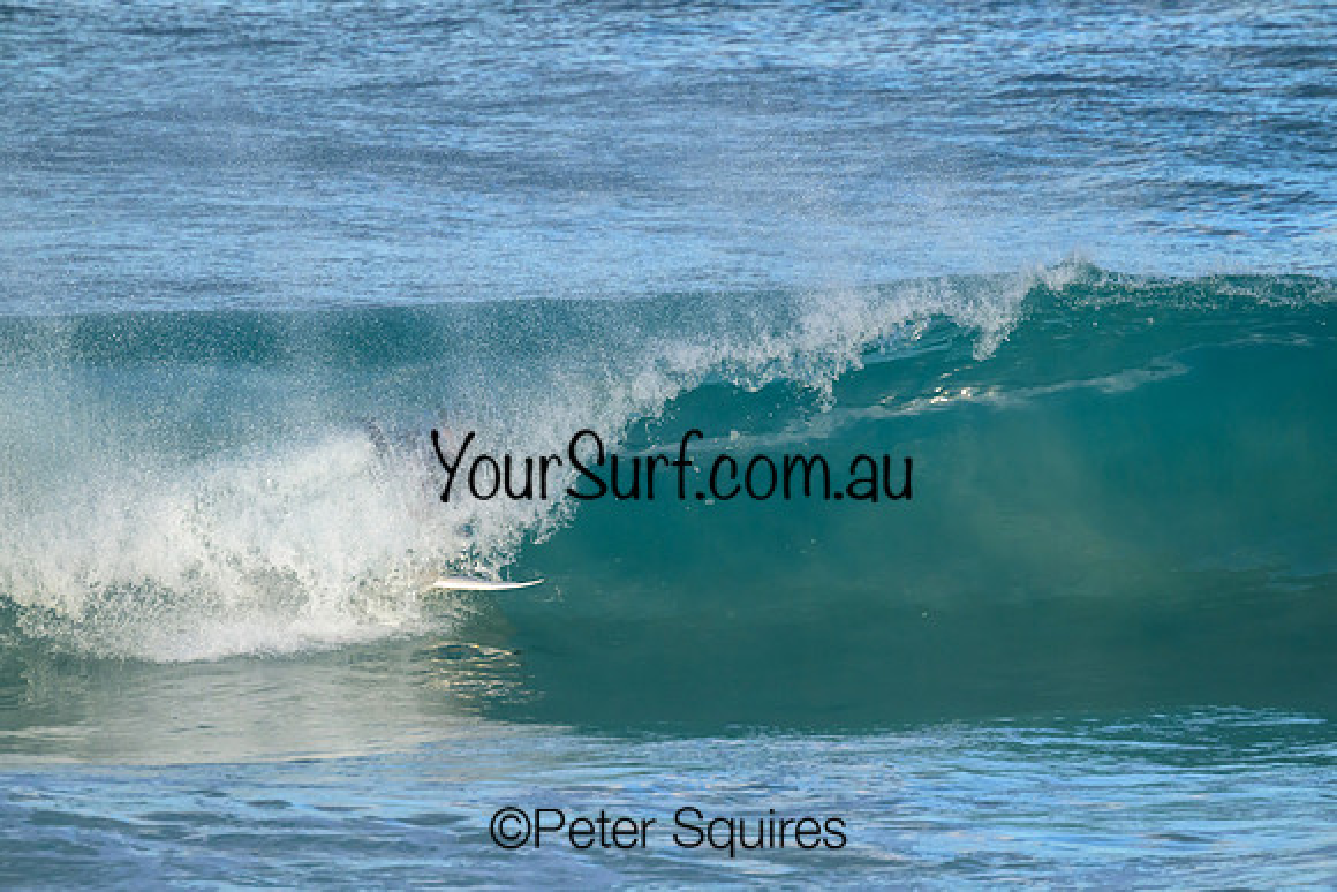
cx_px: 668
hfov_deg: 3.1
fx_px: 24516
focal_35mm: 660
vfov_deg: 2.1
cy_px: 446
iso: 2800
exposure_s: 1/1600
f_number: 11
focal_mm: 660
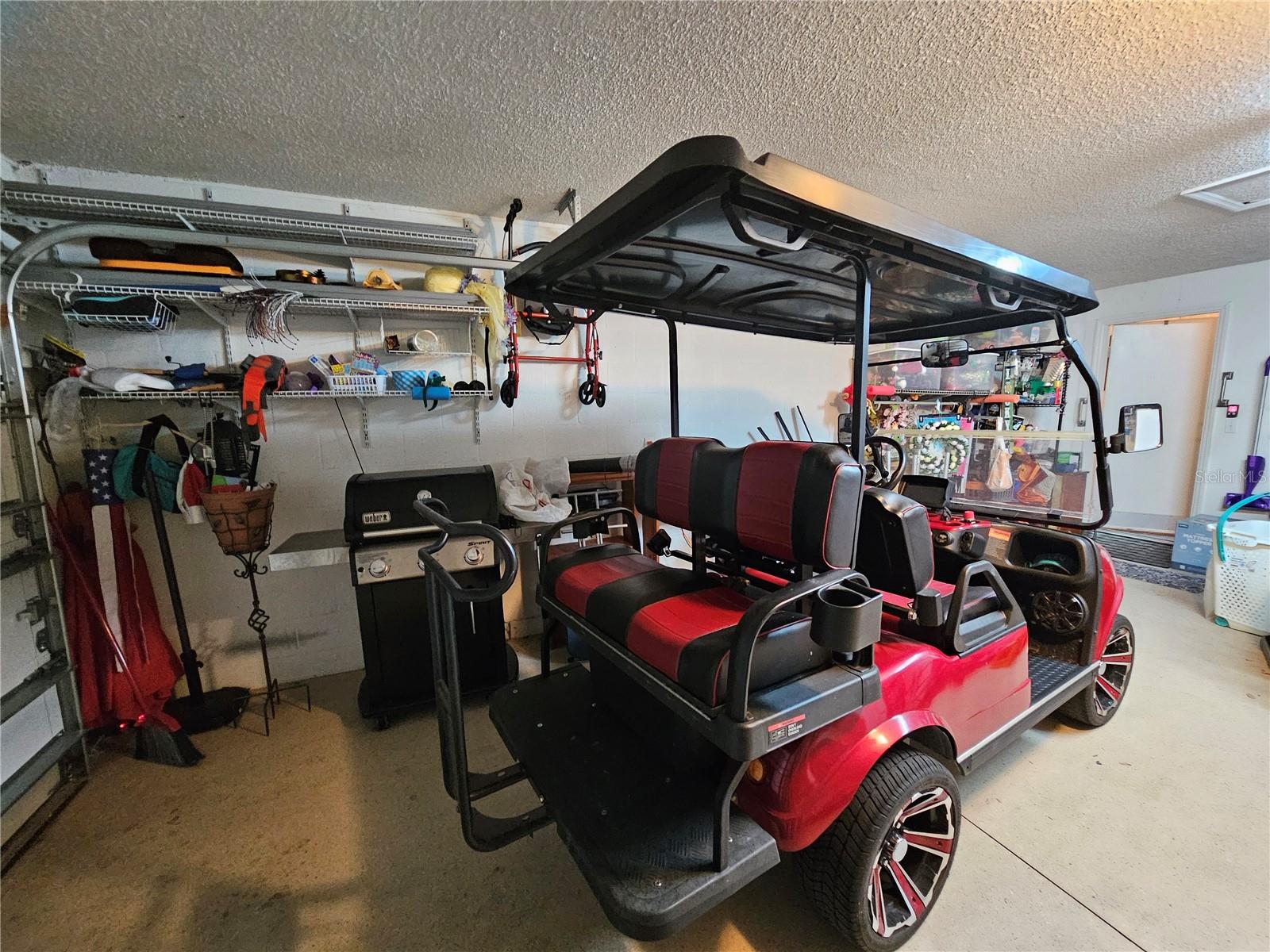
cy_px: 476
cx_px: 635
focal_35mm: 13
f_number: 2.2
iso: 1000
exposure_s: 1/24
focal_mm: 2.2
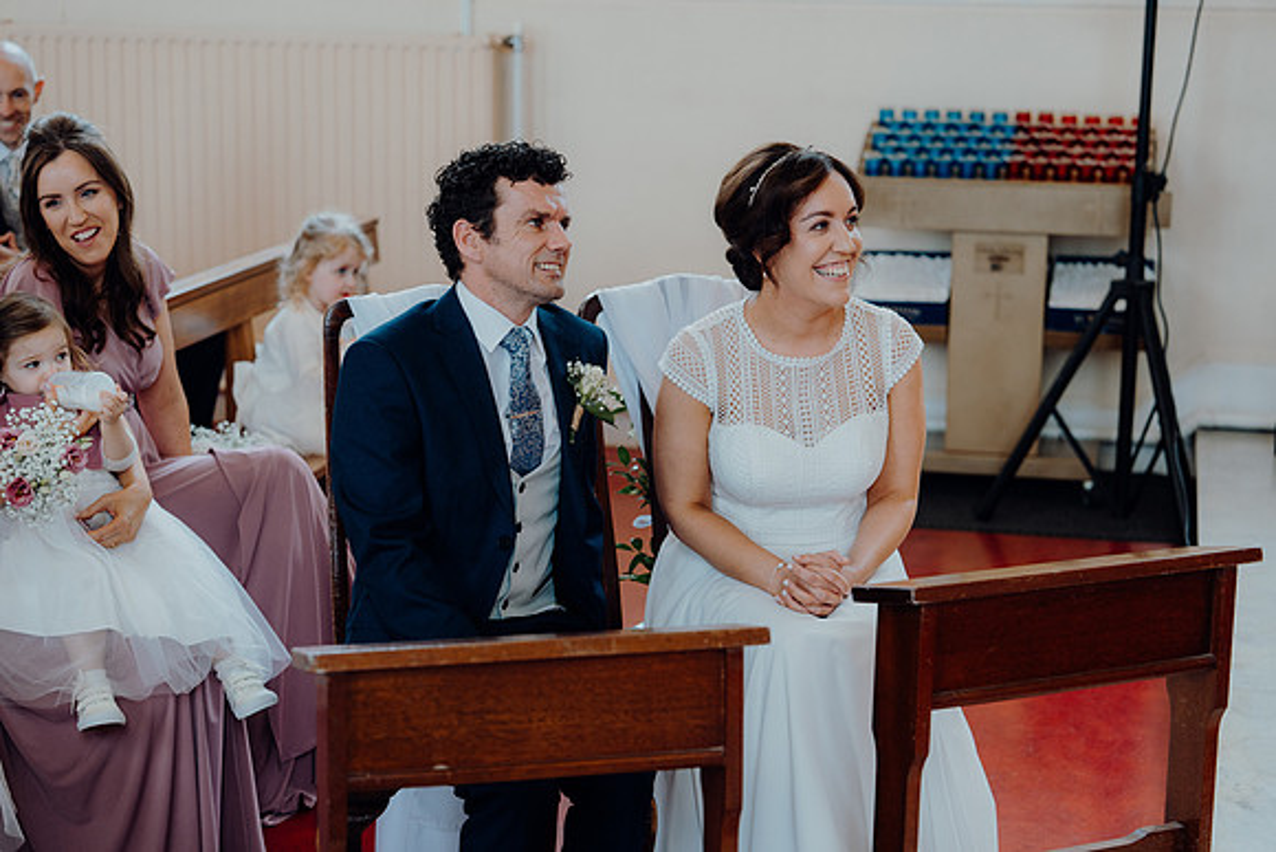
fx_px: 2482
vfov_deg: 19.5
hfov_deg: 28.8
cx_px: 638
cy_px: 426
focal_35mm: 70
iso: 640
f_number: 2.8
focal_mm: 70
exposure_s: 1/200
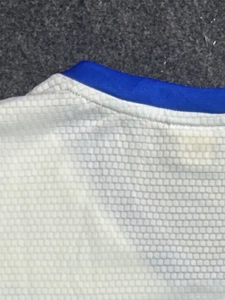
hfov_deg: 10.2
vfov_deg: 11.7
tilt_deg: -66.9
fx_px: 1257
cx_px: 193
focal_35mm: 145
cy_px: 671
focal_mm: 5.7
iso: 80
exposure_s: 1/100
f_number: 1.5
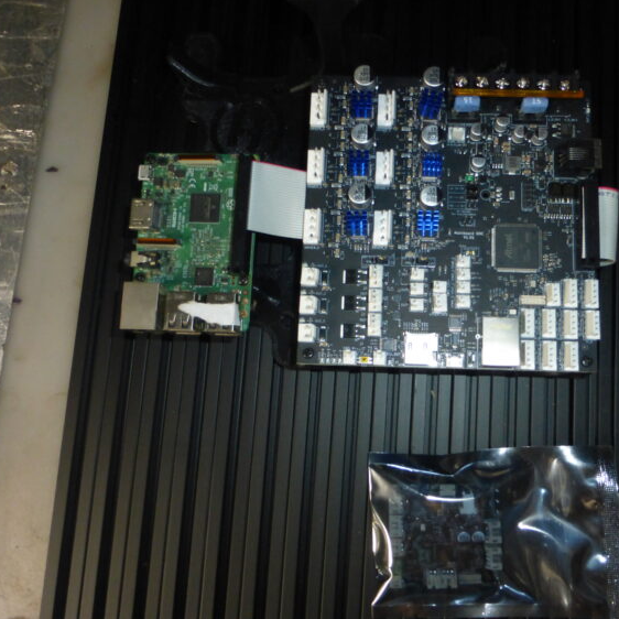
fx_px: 587
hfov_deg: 55.2
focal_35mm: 29
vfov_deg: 55.6
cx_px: 376
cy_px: 313
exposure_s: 1/60
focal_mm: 4.3
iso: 400
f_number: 3.3
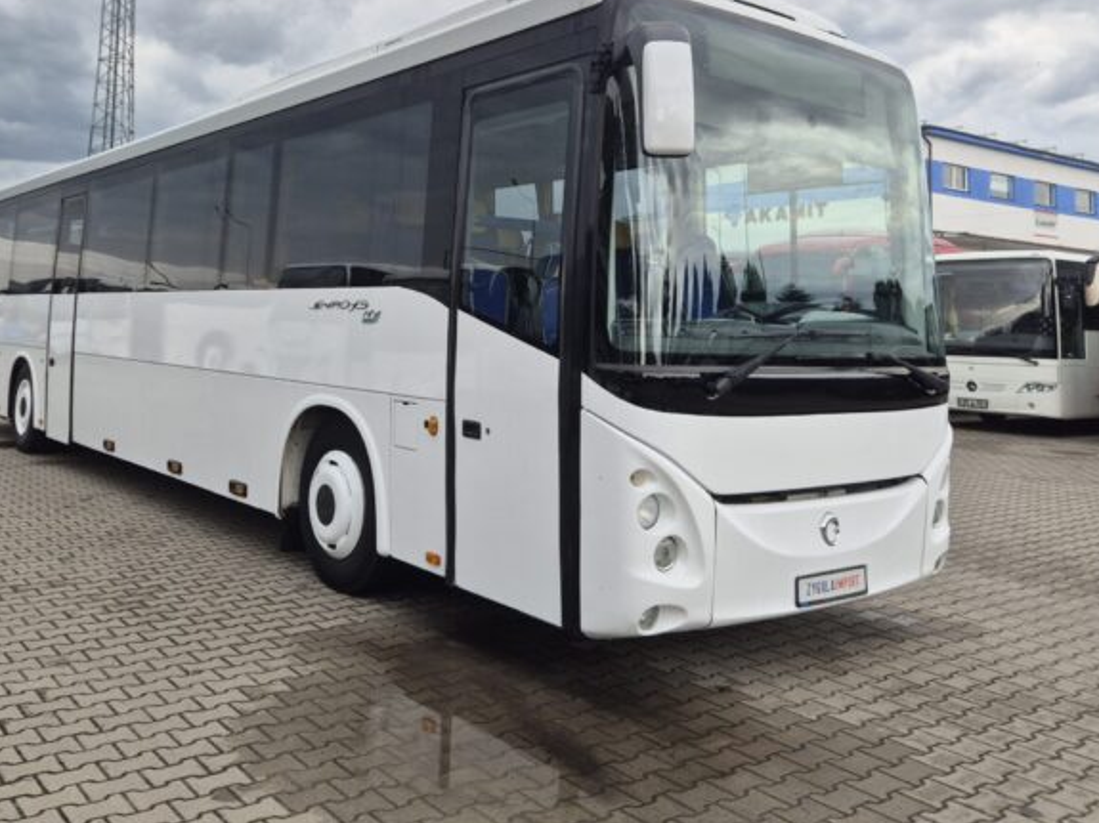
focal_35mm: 32
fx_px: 1016
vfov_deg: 43.5
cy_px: 267
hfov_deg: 56.6
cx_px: 474
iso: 25
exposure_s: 1/227
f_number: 1.8
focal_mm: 5.4
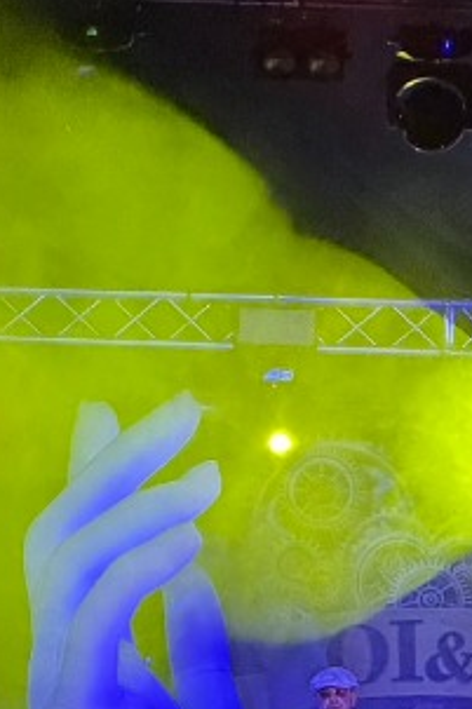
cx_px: 474
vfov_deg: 5.0
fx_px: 8131
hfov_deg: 3.3
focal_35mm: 413
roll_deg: -1.2
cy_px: 815
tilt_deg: +1.1
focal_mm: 16.89
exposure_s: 1/67
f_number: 2.8
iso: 640
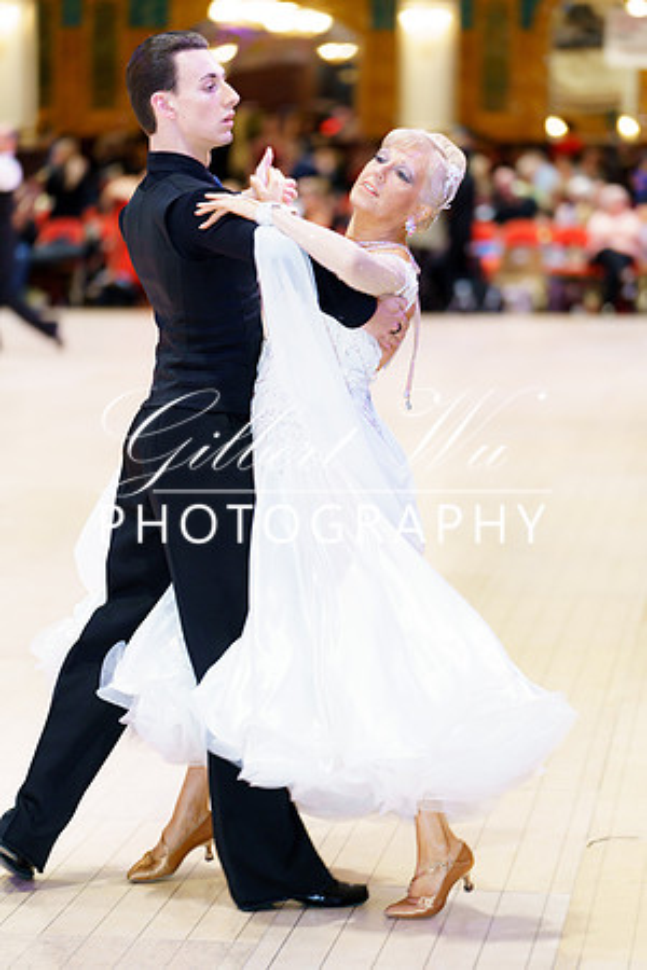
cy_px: 485
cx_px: 324
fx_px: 3504
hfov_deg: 10.5
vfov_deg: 15.8
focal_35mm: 130
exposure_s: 1/160
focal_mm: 130
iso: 1250
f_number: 2.8
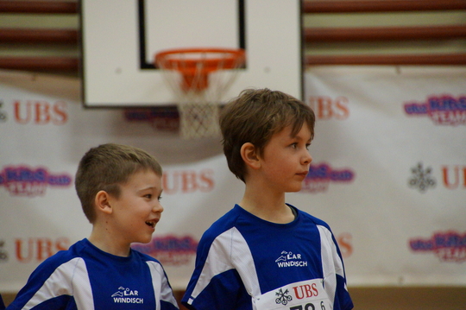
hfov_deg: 6.9
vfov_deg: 4.6
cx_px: 233
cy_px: 155
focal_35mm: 300
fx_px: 3880
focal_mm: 200
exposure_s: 1/125
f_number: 6.3
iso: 3200
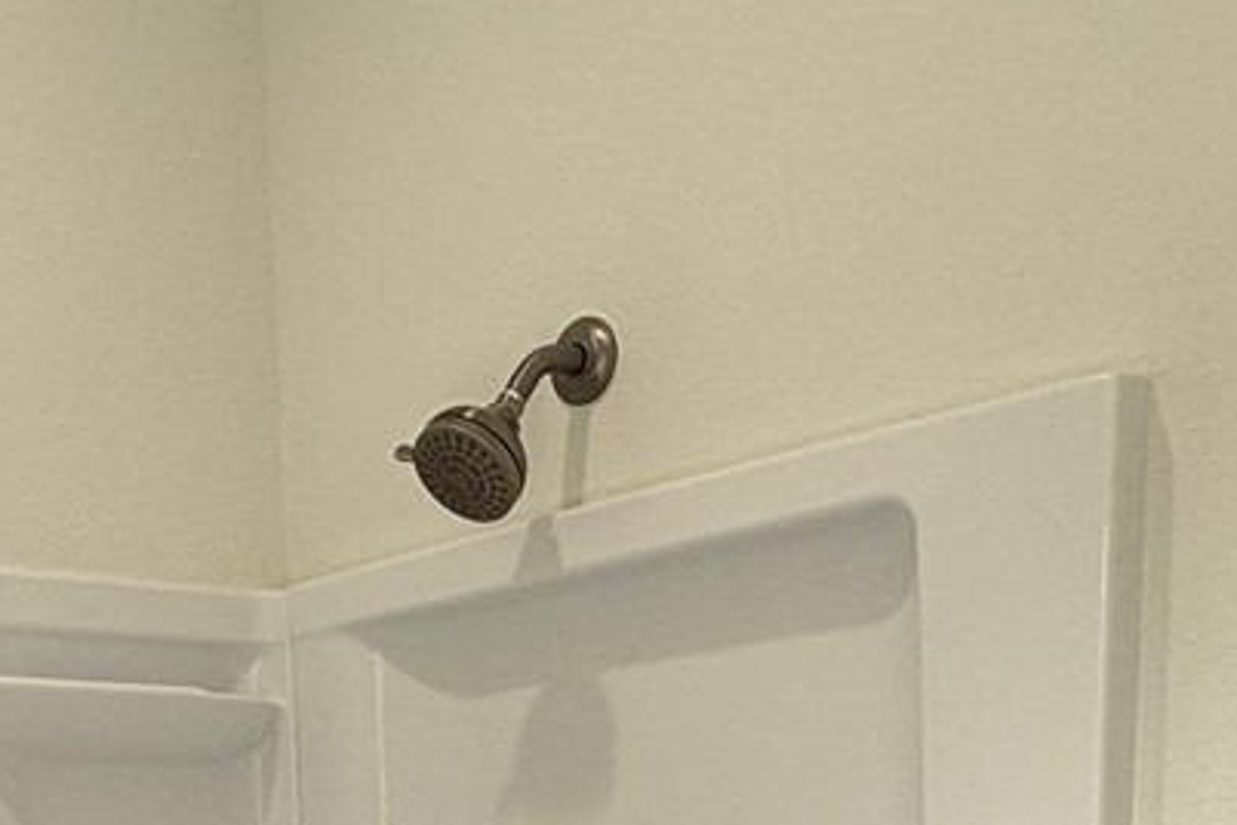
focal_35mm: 58
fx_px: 1993
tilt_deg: -12.2
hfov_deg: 33.0
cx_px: 163
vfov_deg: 19.3
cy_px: 1364
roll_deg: +3.5
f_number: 2.2
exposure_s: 1/137
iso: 50
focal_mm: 2.22
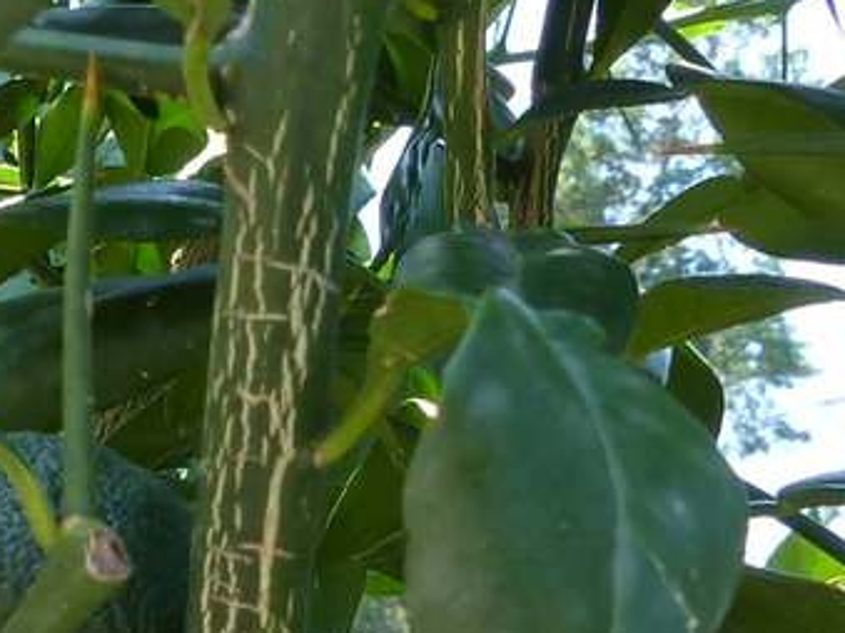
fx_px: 2879
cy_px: 788
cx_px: 7
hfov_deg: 16.4
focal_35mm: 118
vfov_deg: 12.2
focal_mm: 4.5
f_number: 4
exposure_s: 1/125
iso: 100
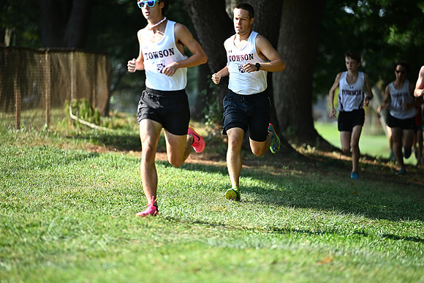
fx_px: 2356
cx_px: 212
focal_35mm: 200
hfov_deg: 10.3
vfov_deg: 6.9
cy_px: 142
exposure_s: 1/2500
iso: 640
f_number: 2.8
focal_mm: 200
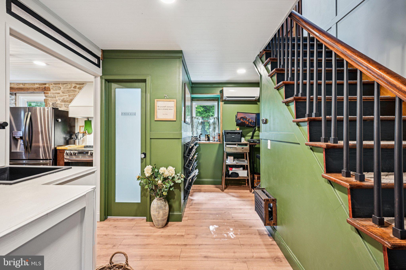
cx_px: 203
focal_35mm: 16
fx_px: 175
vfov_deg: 75.5
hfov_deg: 98.5
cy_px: 135
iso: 800
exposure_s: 1/5
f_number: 8
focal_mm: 15.5
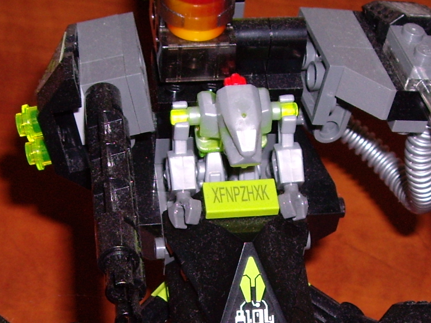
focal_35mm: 111
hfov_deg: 17.7
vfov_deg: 13.2
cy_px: 294
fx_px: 1382
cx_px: 187
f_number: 4.3
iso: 64
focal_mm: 6.2
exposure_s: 1/40
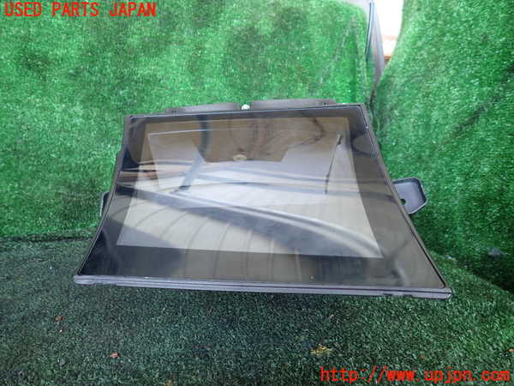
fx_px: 371
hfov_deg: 69.4
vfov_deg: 54.9
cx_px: 257
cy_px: 193
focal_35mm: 25
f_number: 2
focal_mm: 4.5
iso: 200
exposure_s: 1/40
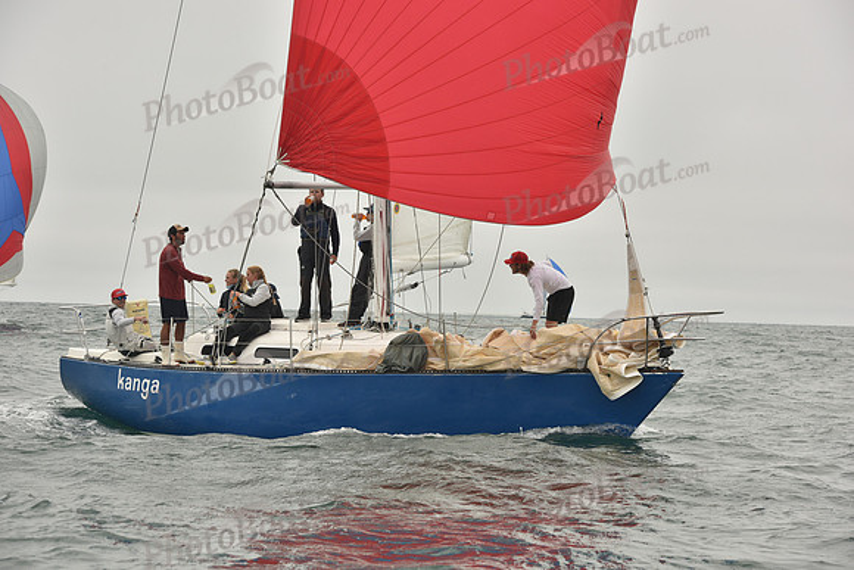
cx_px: 427
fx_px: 2847
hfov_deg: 17.1
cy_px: 285
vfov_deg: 11.4
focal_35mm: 120
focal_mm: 120
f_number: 9
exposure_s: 1/800
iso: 320
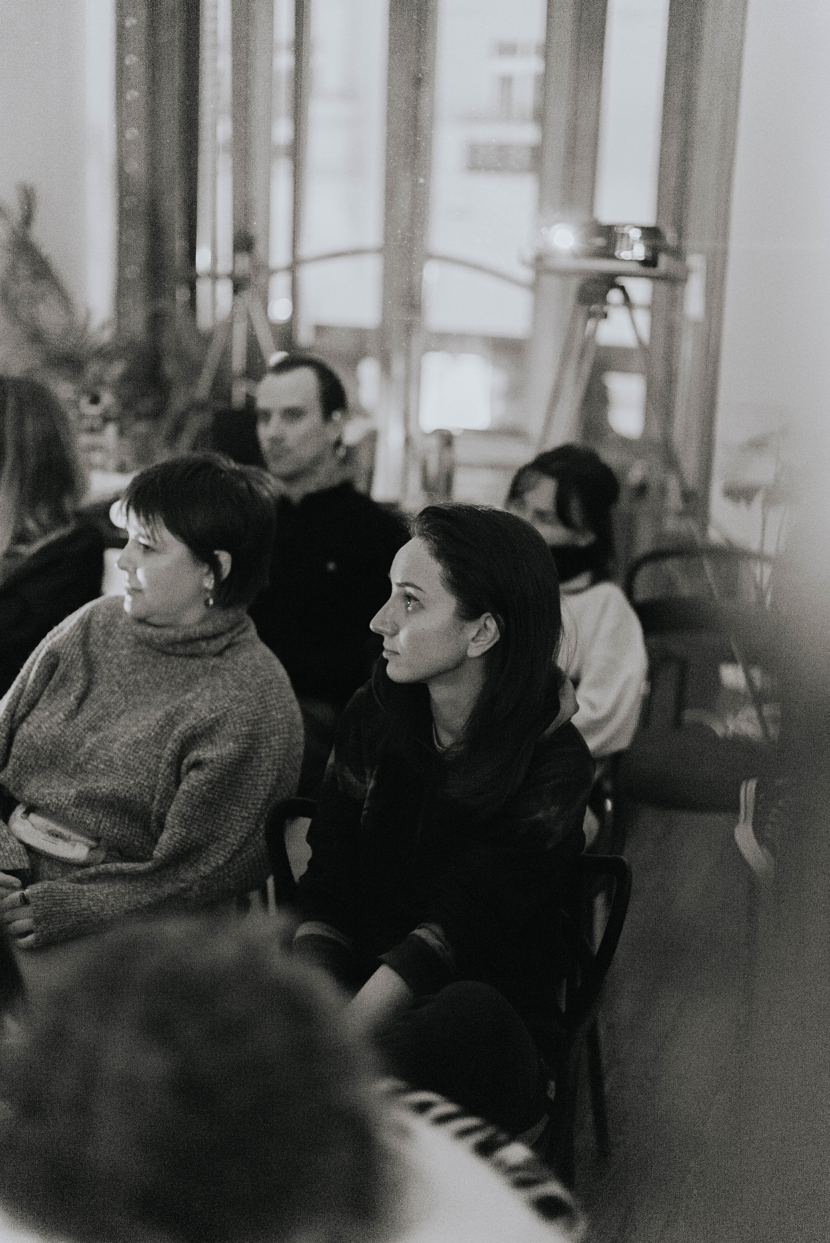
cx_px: 415
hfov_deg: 27.0
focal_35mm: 50
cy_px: 622
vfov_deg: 39.6
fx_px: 1727
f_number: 1.8
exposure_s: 1/100
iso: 5000
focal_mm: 50
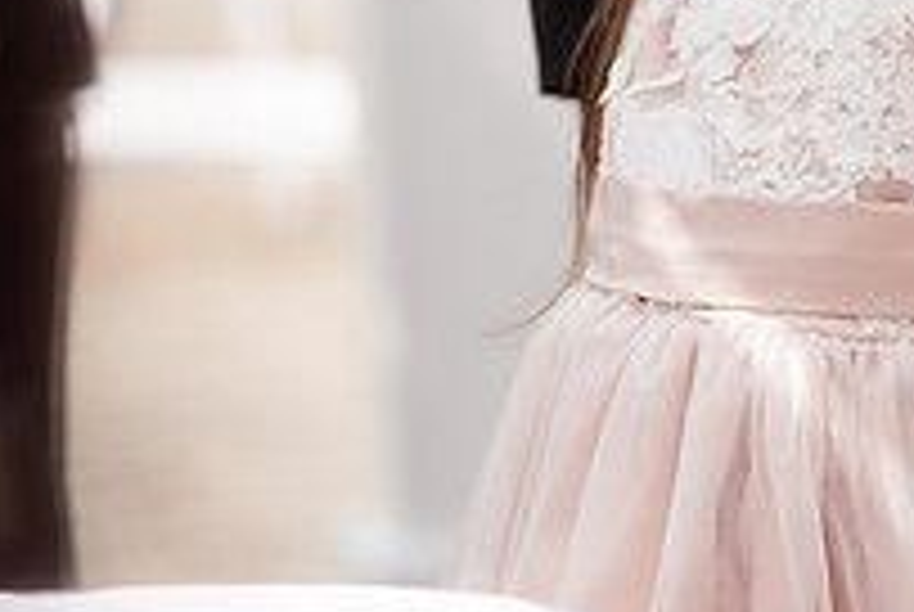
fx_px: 13069
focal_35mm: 514
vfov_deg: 2.7
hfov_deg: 4.0
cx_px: 851
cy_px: 83
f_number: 2.8
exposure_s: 1/1250
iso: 64
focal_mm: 180
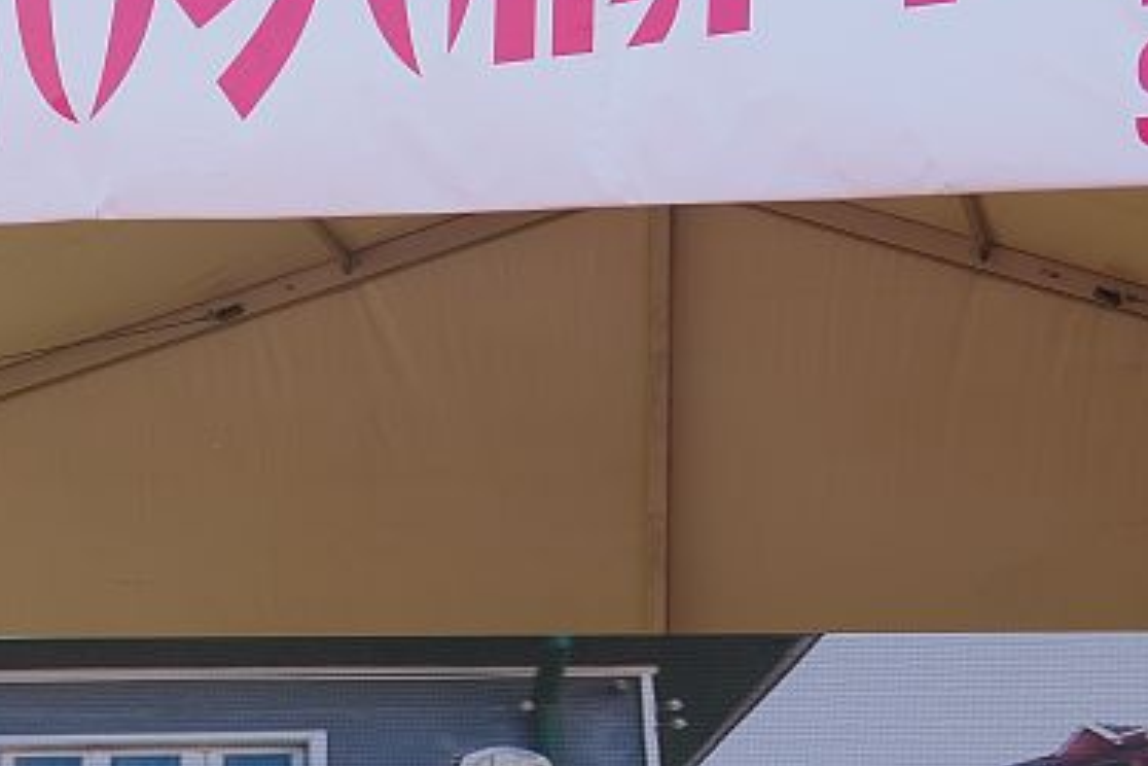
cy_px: 744
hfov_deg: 11.9
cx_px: 105
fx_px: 5453
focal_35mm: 171
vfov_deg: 8.0
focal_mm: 35
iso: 100
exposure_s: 1/125
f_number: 5
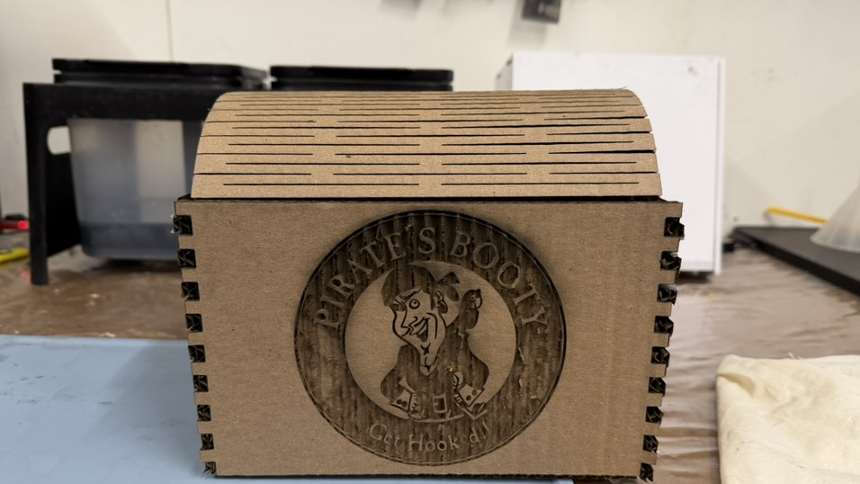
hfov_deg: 67.9
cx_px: 441
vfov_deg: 41.4
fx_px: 639
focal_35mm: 28
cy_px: 273
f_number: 1.78
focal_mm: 6.76
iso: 200
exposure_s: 1/120
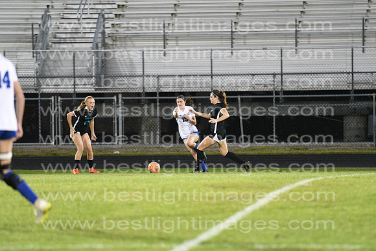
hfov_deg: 6.9
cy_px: 126
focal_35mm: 300
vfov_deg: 4.6
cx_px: 188
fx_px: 3134
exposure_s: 1/800
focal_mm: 200
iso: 7200
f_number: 2.8
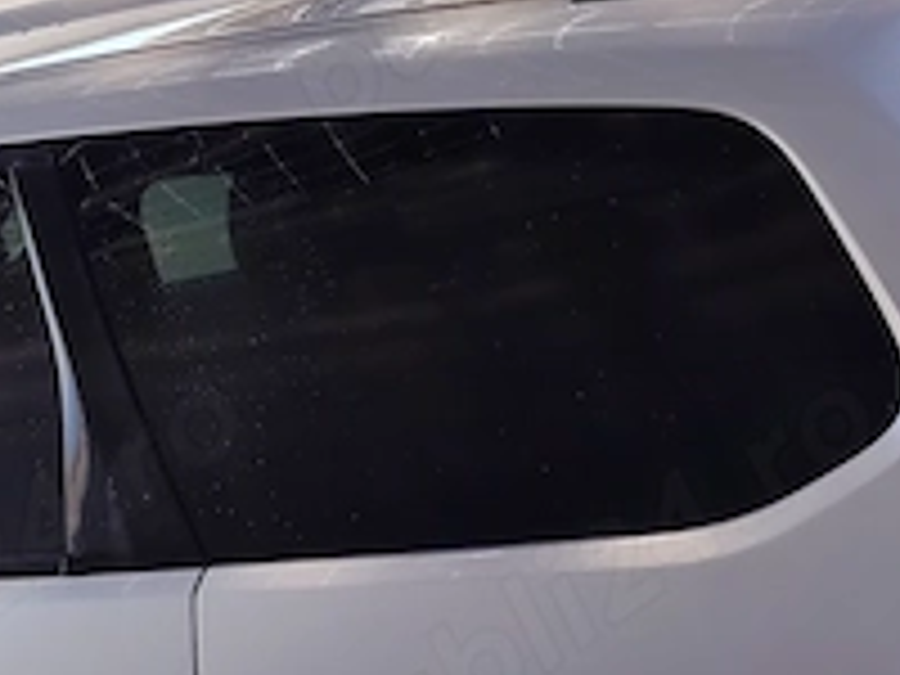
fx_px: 1872
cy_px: 648
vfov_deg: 19.9
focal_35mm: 72
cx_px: 266
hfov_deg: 26.8
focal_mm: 5.25
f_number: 1.75
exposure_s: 1/329
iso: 100
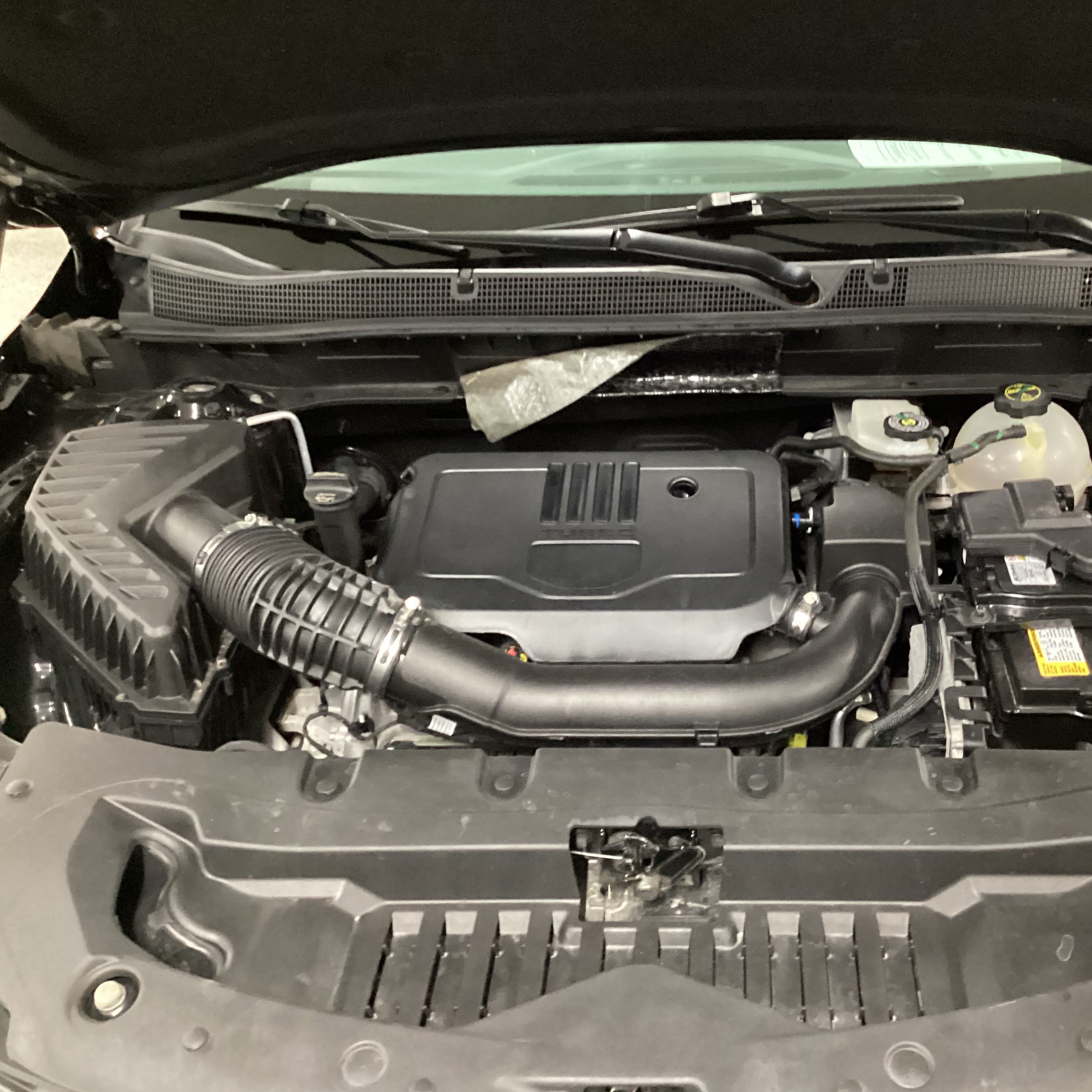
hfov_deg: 44.6
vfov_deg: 44.9
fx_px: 1321
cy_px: 552
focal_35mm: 37
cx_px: 684
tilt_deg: -33.6
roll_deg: +1.4
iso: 640
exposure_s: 1/20
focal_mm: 3.3
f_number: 2.4
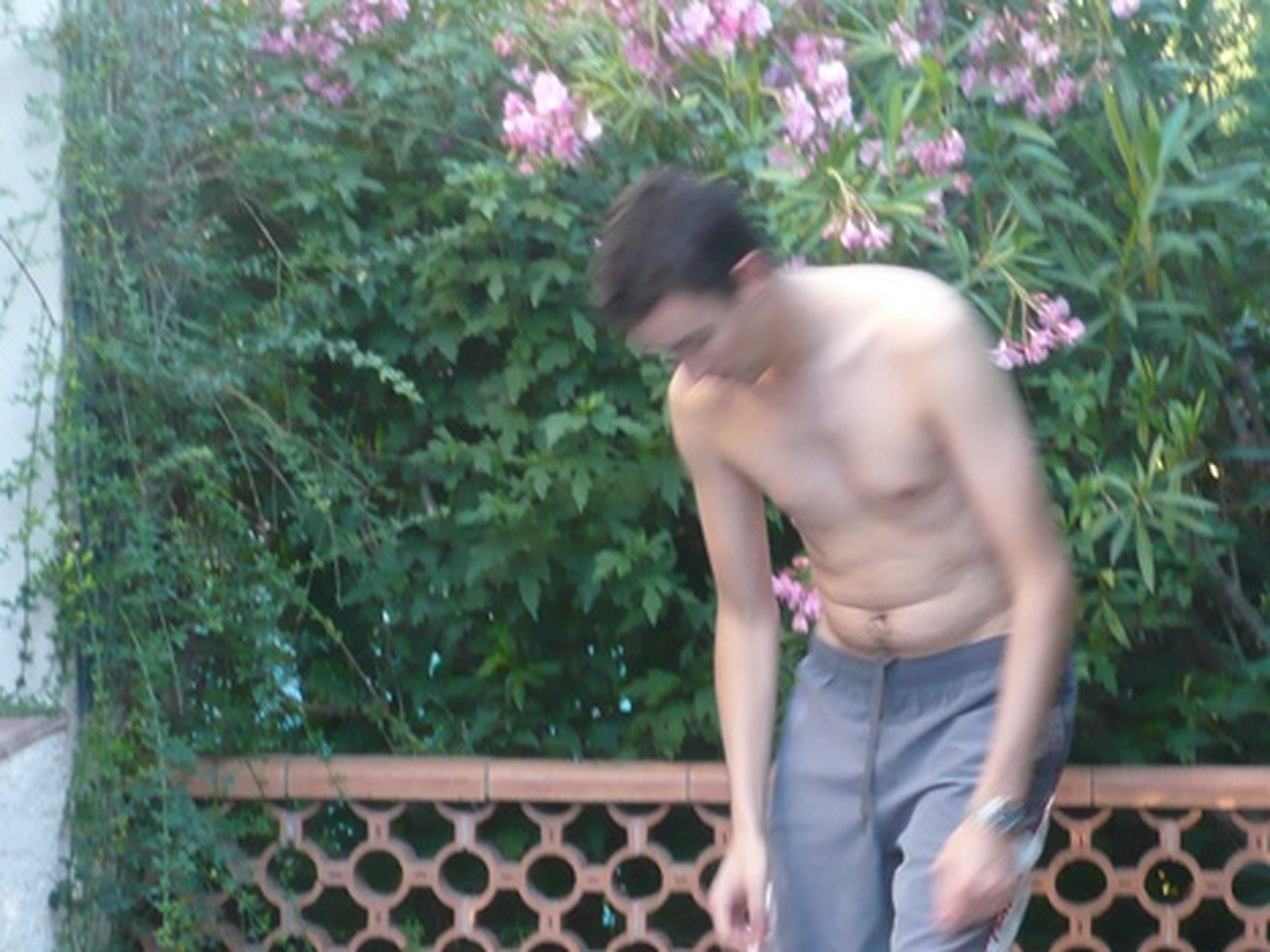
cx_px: 751
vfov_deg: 12.3
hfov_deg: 16.4
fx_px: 4401
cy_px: 786
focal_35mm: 120
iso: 200
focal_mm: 11.5
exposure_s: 1/30
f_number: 4
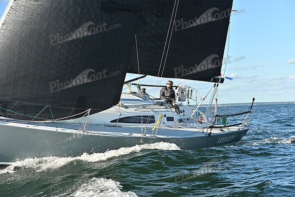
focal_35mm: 70
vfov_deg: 19.5
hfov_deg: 28.8
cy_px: 98
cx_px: 148
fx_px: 574
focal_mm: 70
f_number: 6.3
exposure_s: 1/1250
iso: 320
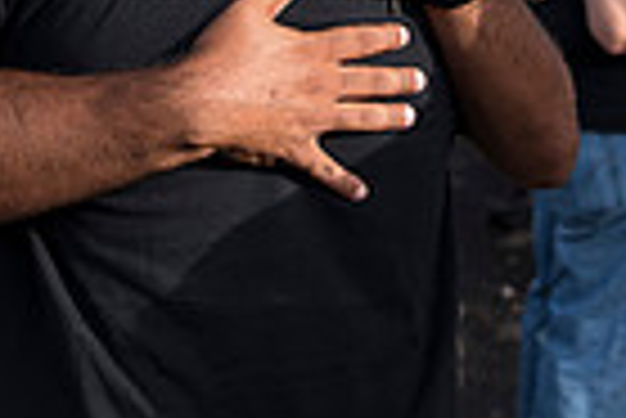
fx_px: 1741
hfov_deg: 20.4
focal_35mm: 100
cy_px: -218
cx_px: 320
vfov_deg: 13.0
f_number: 2.8
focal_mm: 24
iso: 250
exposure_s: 1/2000
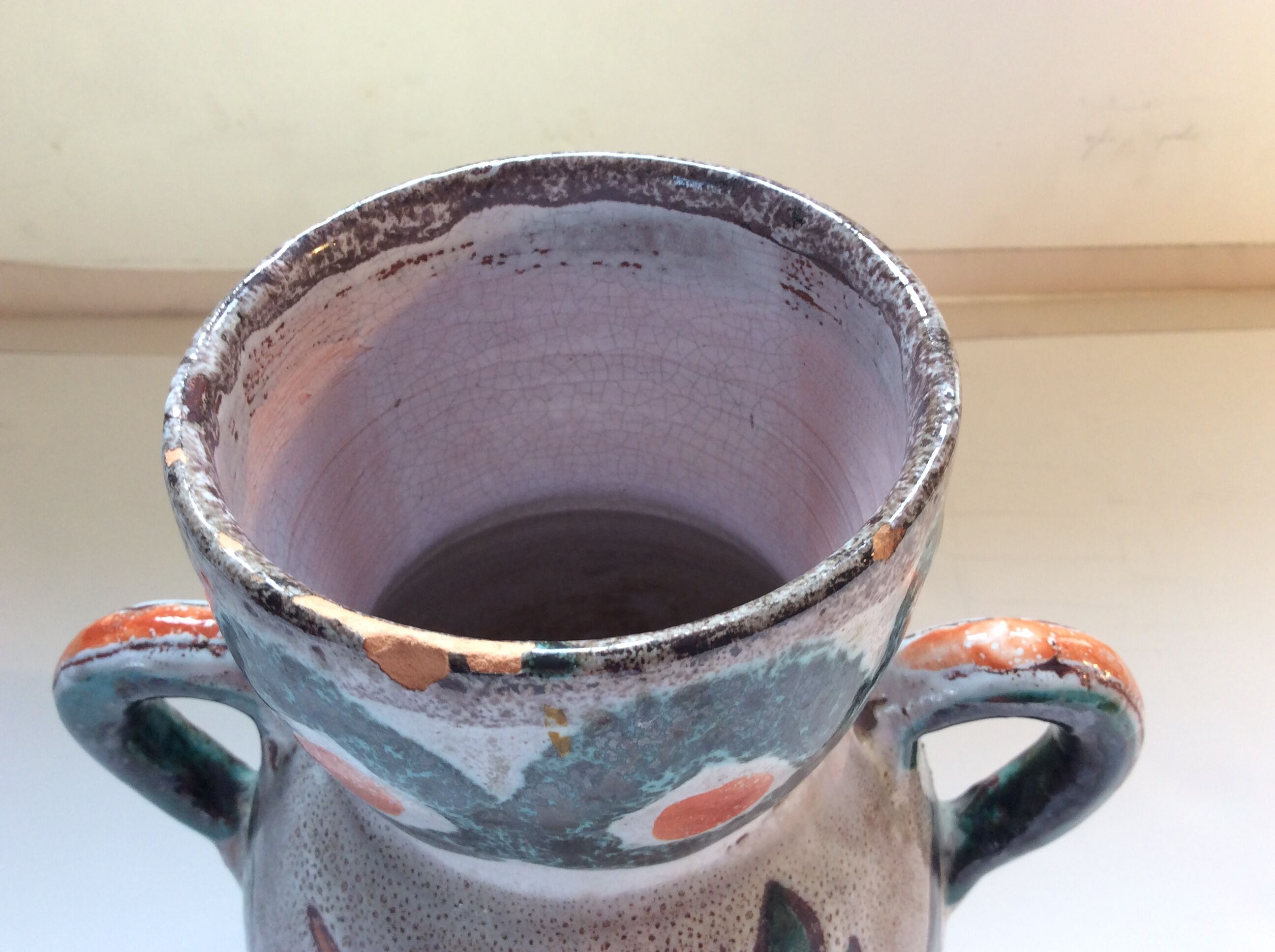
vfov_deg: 44.1
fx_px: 1177
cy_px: 476
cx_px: 638
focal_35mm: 32
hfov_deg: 56.9
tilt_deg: -46.6
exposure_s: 1/25
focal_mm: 3.3
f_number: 2.4
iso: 50
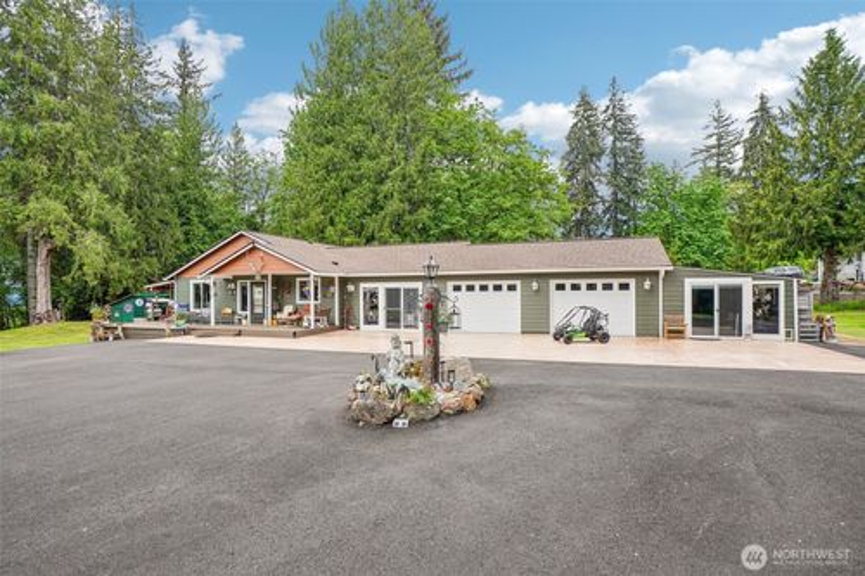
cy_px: 288
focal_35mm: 17
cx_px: 432
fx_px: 408
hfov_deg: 93.3
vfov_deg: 70.4
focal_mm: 17
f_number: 8
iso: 400
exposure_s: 1/320
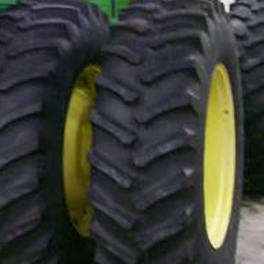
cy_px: 30
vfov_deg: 19.2
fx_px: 768
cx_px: -30
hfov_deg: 18.7
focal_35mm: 89
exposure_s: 1/8
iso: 160
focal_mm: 6
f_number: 2.7
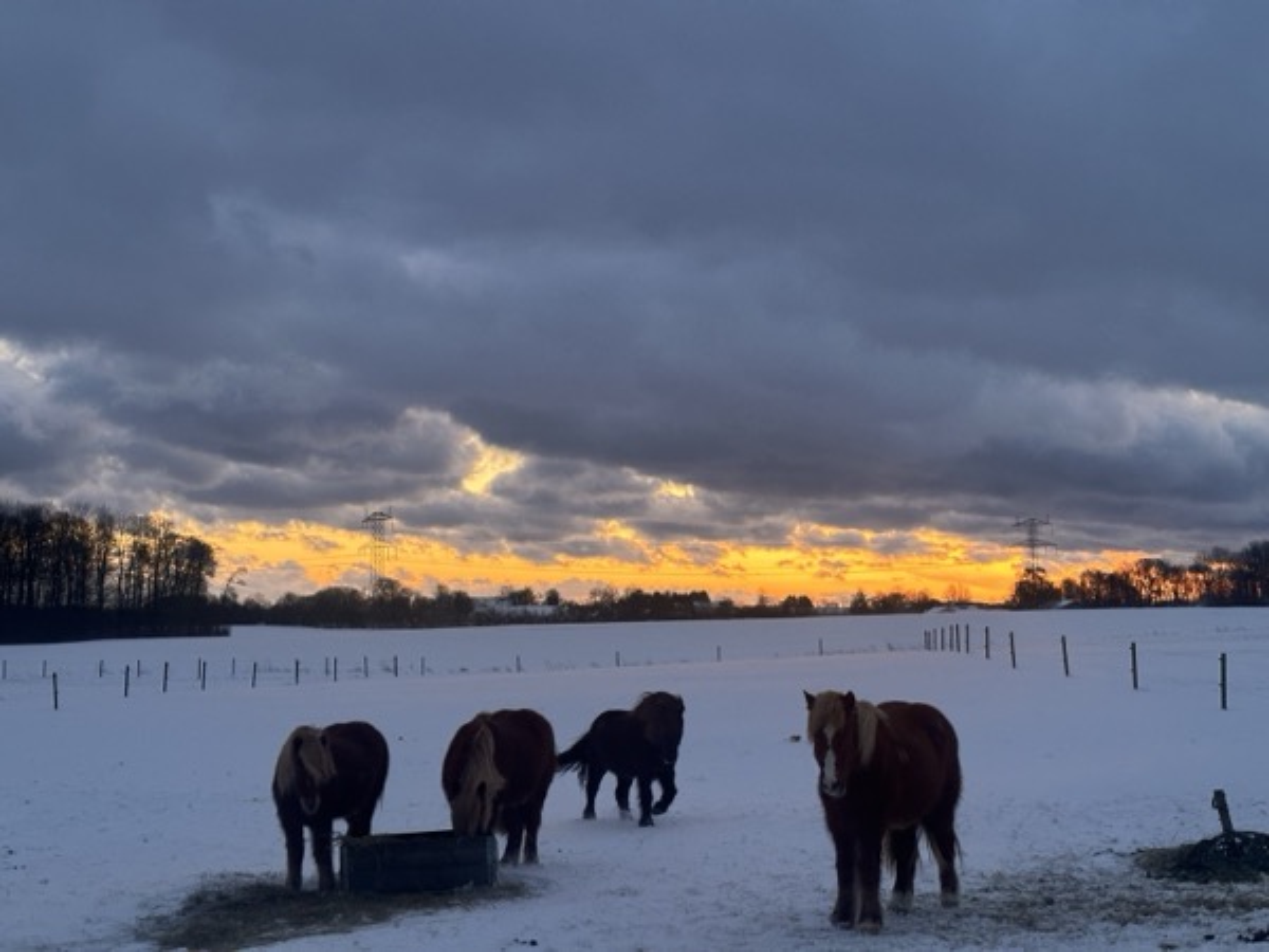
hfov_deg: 39.7
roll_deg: +0.4
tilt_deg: +5.4
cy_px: 476
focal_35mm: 48
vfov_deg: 30.3
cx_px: 634
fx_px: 1760
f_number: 1.78
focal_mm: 6.86
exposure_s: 1/60
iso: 200
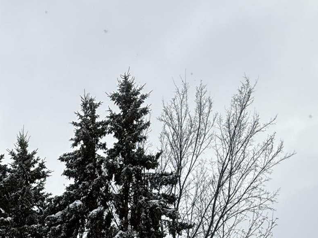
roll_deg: -0.6
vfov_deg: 21.0
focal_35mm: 55
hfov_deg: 31.9
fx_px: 505
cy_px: 389
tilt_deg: +8.8
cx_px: -9
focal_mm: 2.22
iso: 50
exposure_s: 1/651
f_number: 2.2
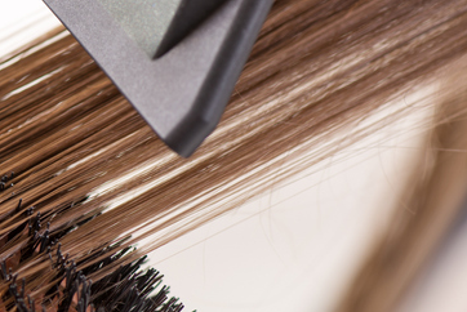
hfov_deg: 9.4
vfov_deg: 6.3
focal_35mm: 217
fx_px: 2817
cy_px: 196
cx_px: -6
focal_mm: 105
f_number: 5
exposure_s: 1/125
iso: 100
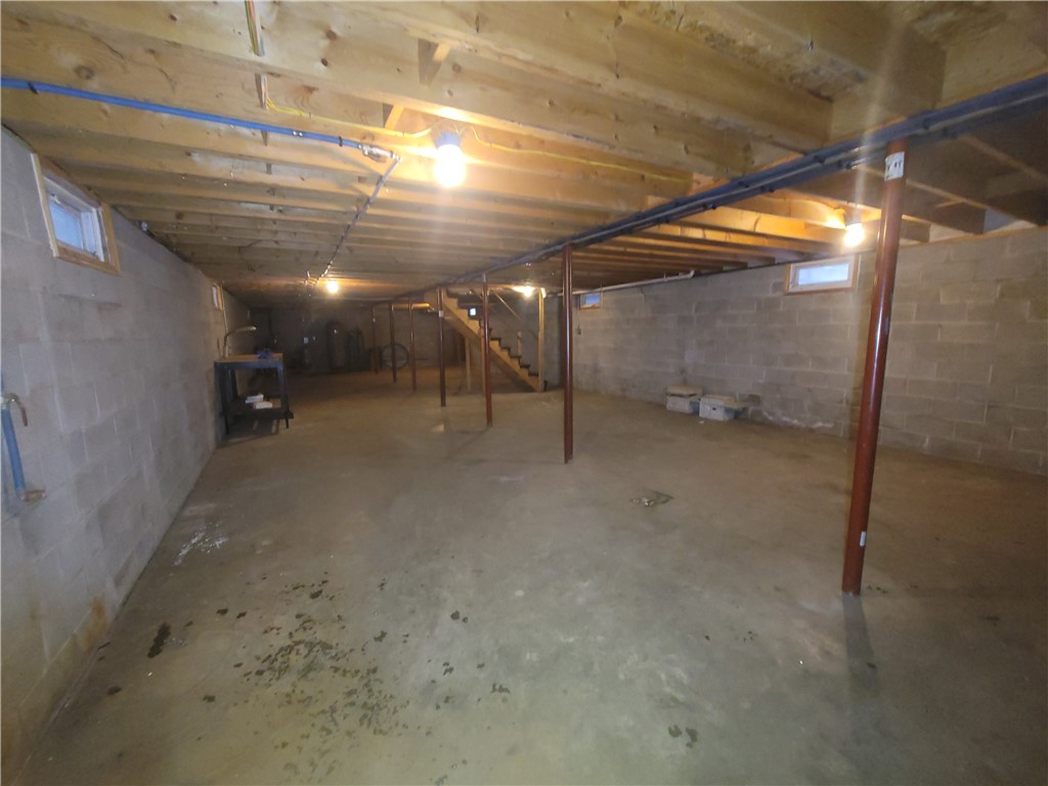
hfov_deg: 106.2
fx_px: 394
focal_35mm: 13
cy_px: 393
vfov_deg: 89.9
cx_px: 524
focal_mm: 2.2
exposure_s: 1/30
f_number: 2.2
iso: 400
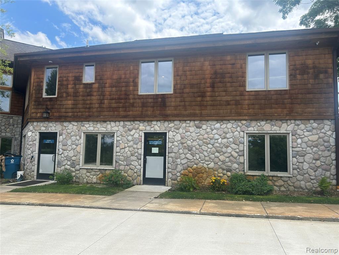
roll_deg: -0.5
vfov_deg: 53.1
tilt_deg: +3.8
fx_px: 255
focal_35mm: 26
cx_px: 170
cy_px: 128
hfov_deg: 67.3
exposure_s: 1/2695
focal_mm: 5.7
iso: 50
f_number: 1.5
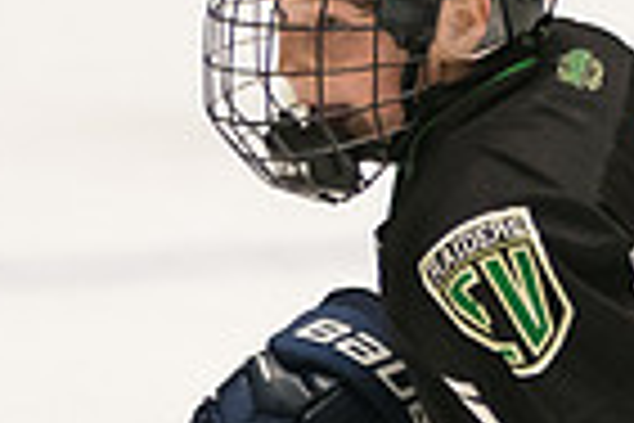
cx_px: 589
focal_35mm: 936
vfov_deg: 1.5
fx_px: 16483
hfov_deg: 2.2
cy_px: 356
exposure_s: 1/1000
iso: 3200
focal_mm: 120
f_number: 3.2
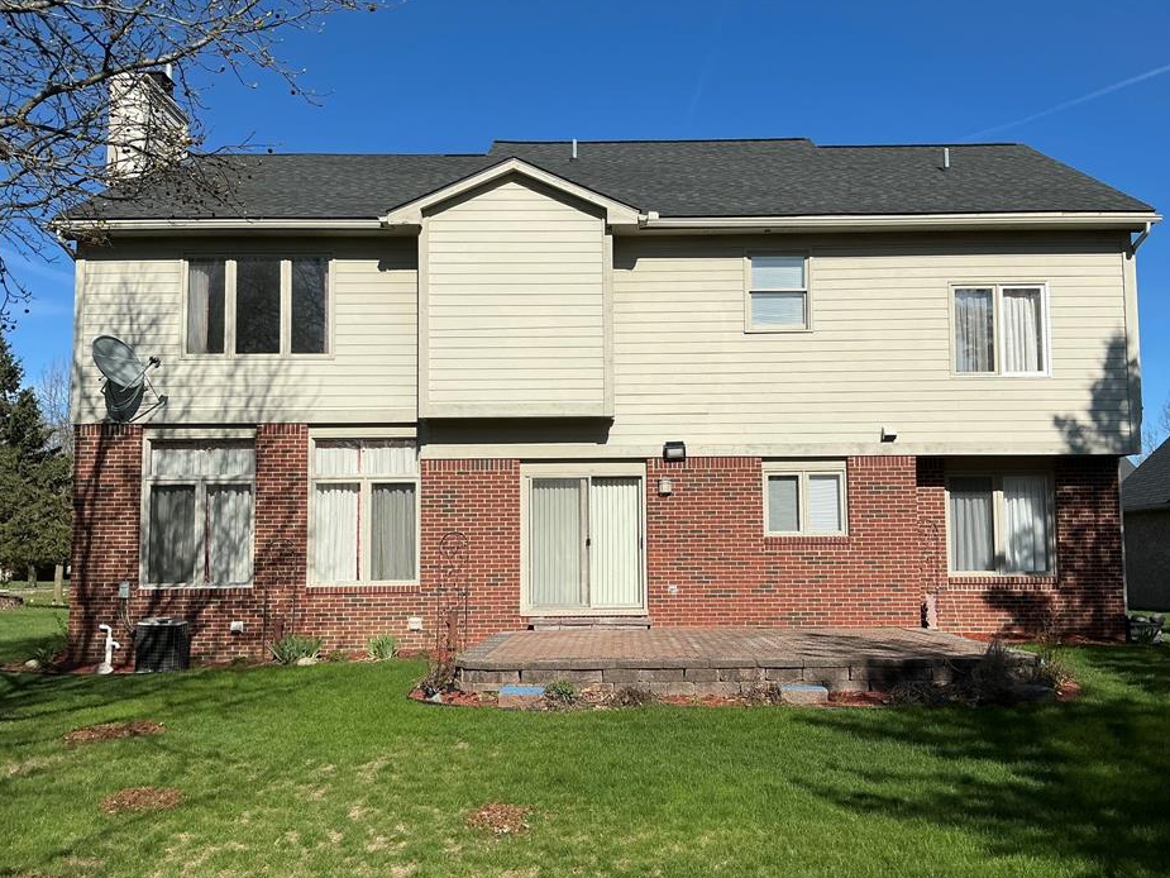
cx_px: 620
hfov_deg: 58.3
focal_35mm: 31
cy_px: 479
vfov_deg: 45.4
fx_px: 1048
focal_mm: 3
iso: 25
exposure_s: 1/3322
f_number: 1.8
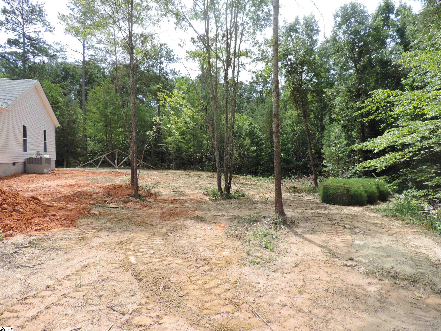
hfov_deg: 71.6
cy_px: 166
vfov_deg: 56.8
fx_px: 306
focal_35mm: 24
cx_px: 220
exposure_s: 1/400
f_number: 3
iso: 80
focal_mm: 4.3
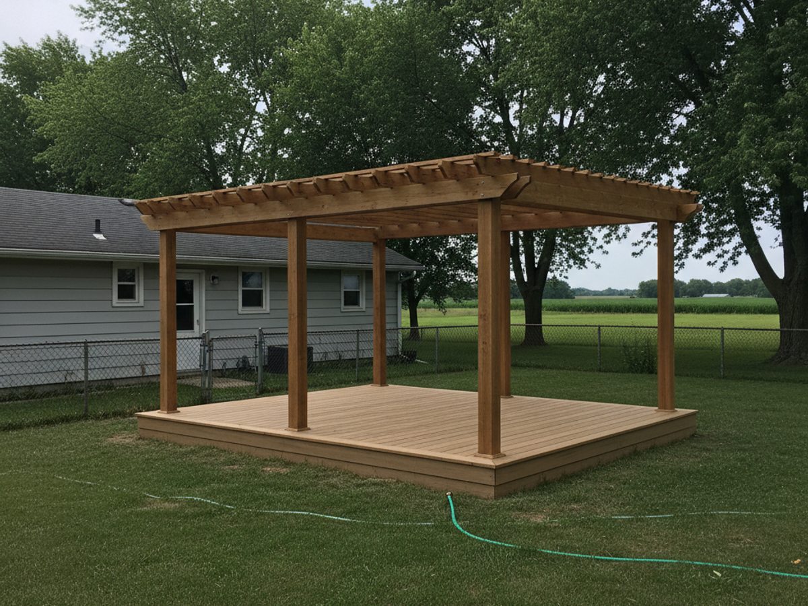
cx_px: 404
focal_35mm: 26
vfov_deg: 53.1
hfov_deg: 67.3
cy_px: 303
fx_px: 607
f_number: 1.5
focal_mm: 5.7
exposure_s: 1/861
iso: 1335
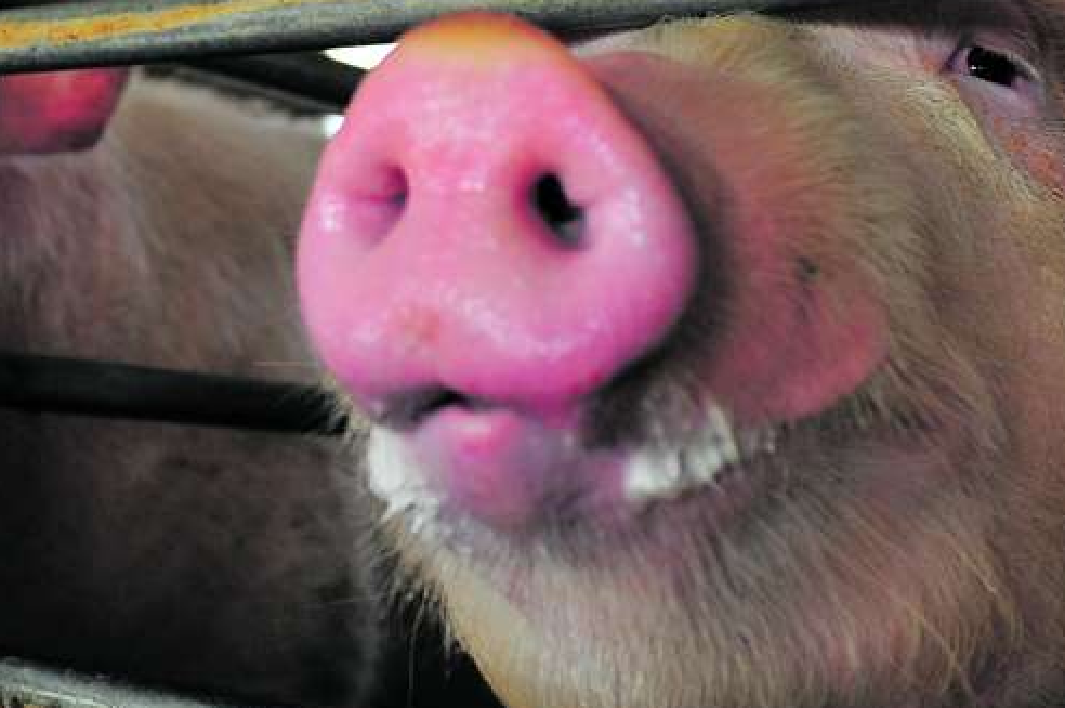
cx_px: 258
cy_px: -18
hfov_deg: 27.3
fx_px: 2157
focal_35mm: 73
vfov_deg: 18.1
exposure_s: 1/125
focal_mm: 24
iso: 320
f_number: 3.5
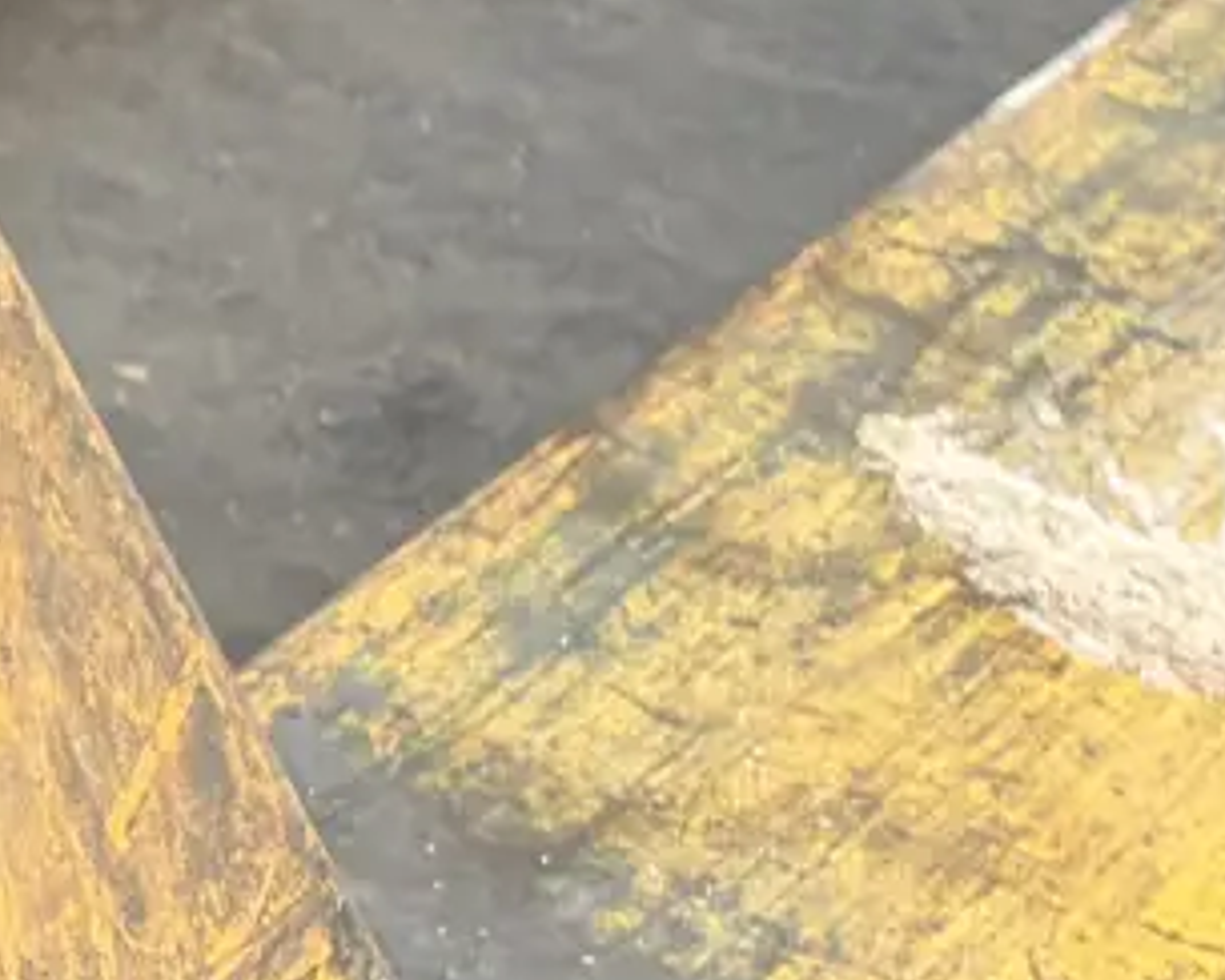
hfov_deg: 11.4
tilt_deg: -30.2
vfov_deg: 9.6
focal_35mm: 160
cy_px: 189
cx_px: -787
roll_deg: -9.7
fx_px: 5801
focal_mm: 5.96
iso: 125
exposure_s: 1/120
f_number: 1.6
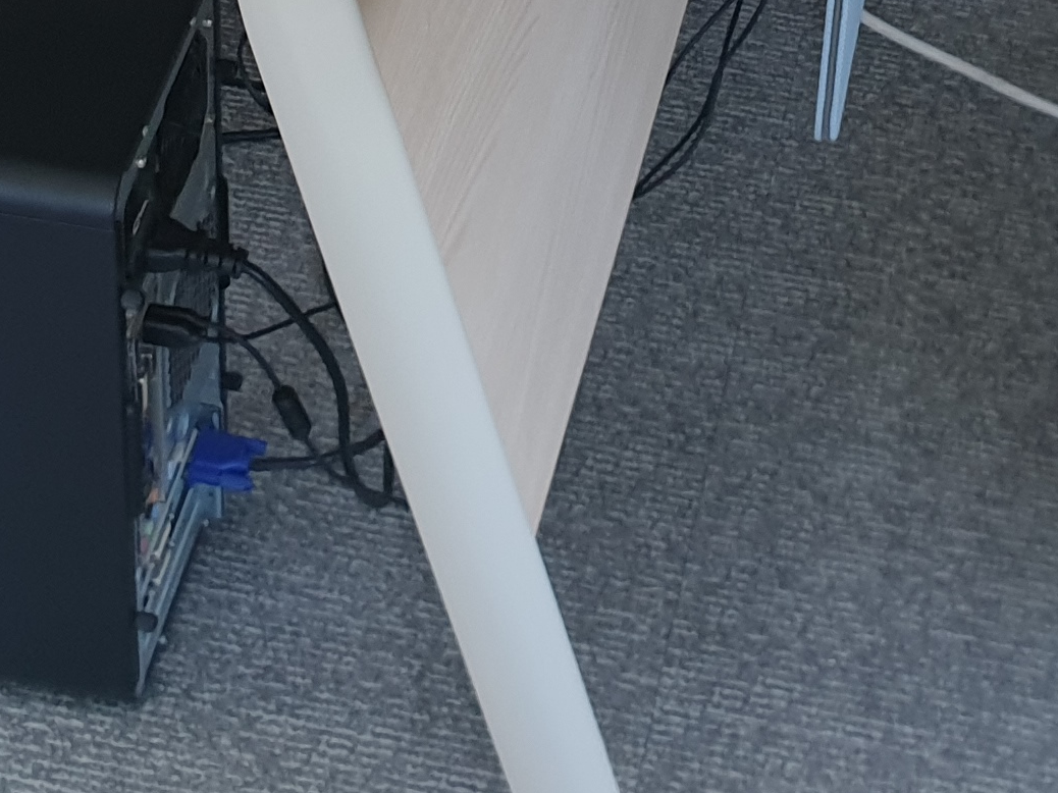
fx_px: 3086
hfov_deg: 19.4
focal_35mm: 101
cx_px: 461
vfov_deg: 13.2
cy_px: -639
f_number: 2.4
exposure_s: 1/60
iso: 125
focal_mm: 4.3
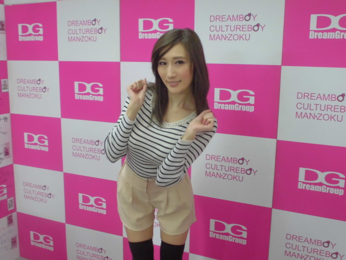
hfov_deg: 49.0
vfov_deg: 37.7
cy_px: 130
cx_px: 173
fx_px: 380
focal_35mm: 38
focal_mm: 6.9
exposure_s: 1/50
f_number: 4.2
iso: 400
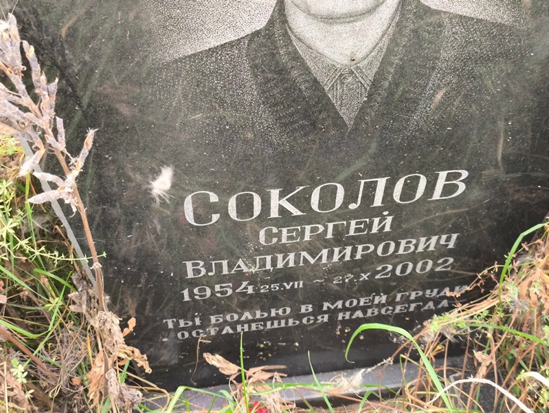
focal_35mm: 50
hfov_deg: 38.2
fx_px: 793
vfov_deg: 29.1
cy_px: 206
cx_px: 274
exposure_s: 1/60
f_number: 1.7
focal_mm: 4.71
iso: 160
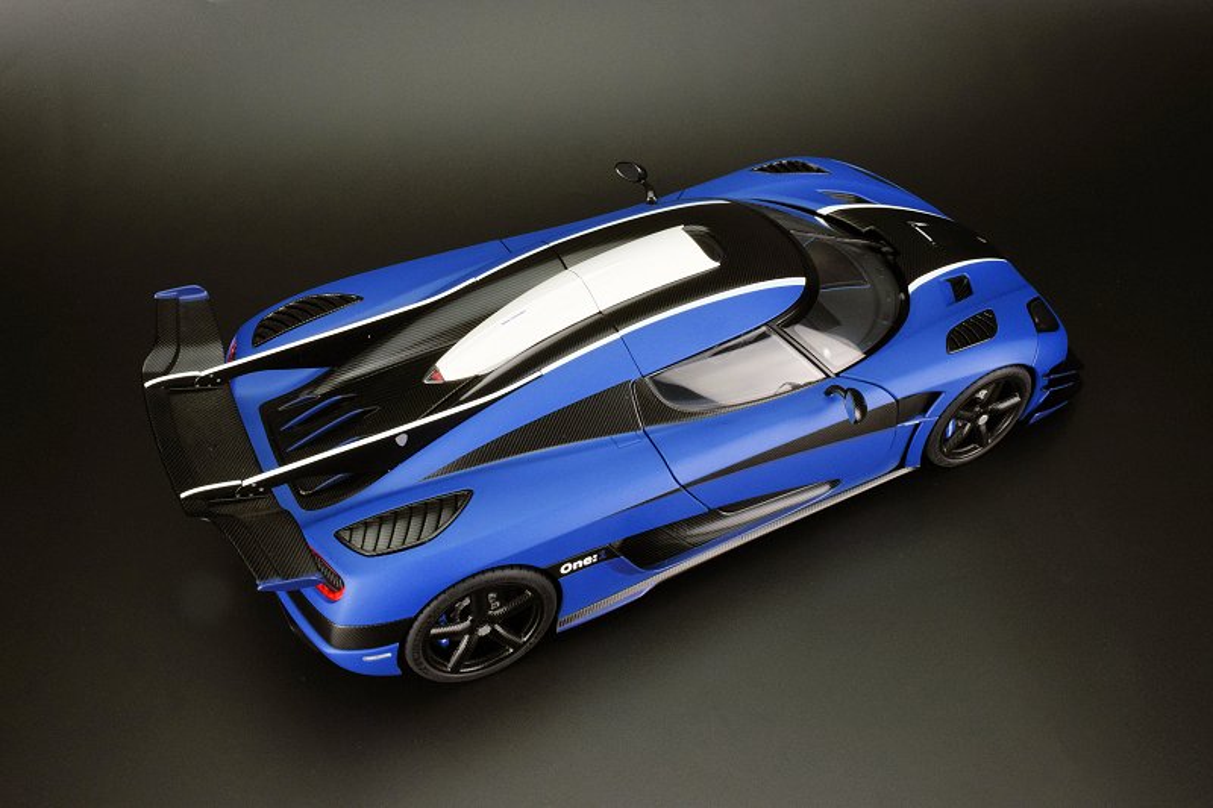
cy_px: 404
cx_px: 606
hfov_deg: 53.1
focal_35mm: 36
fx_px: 1213
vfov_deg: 36.9
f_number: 25
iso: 800
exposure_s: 1/25
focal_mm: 24
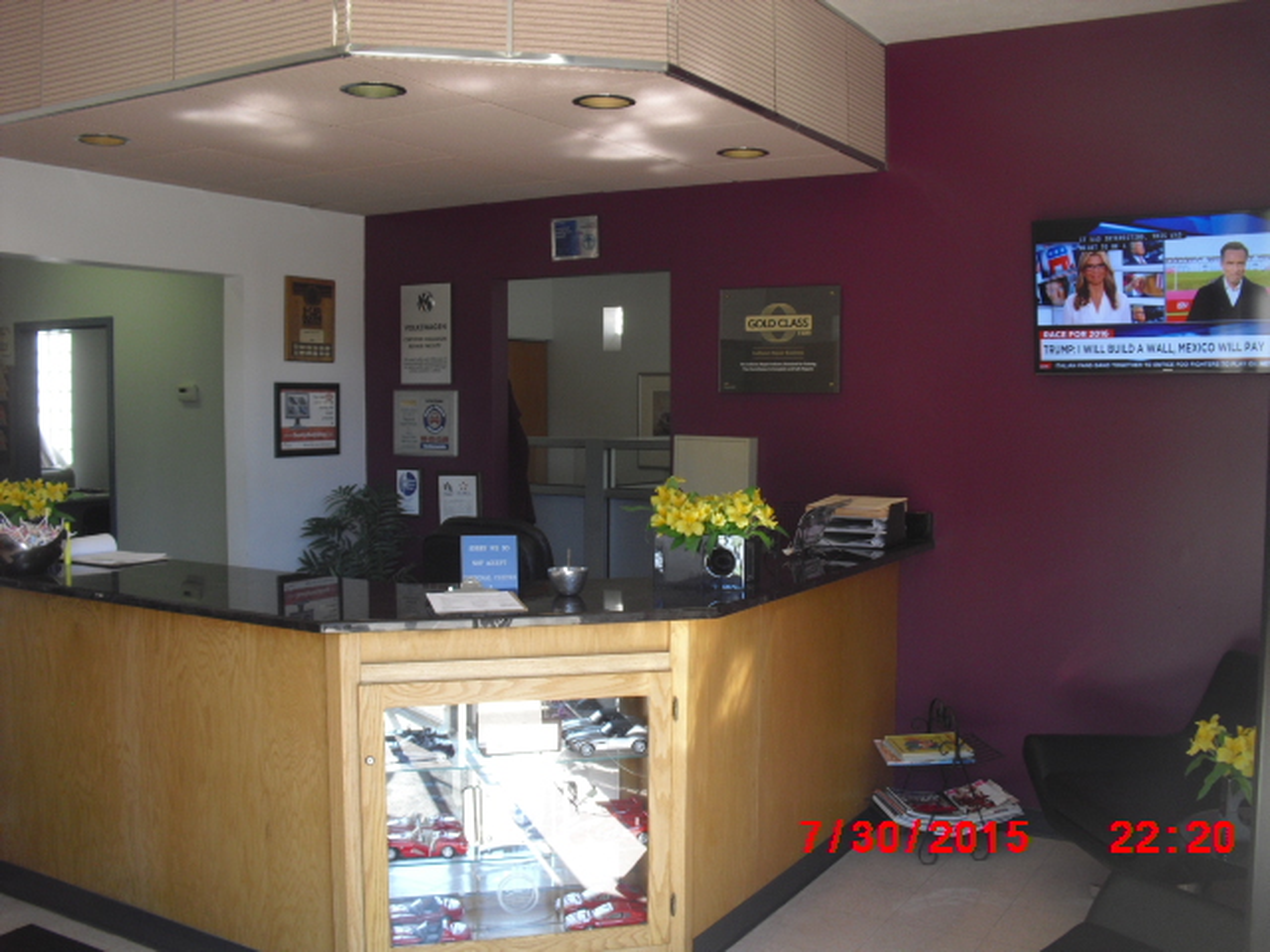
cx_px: 635
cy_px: 476
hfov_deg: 51.4
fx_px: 1321
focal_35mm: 36
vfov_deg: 39.7
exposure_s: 1/80
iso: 100
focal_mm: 6.3
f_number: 3.1
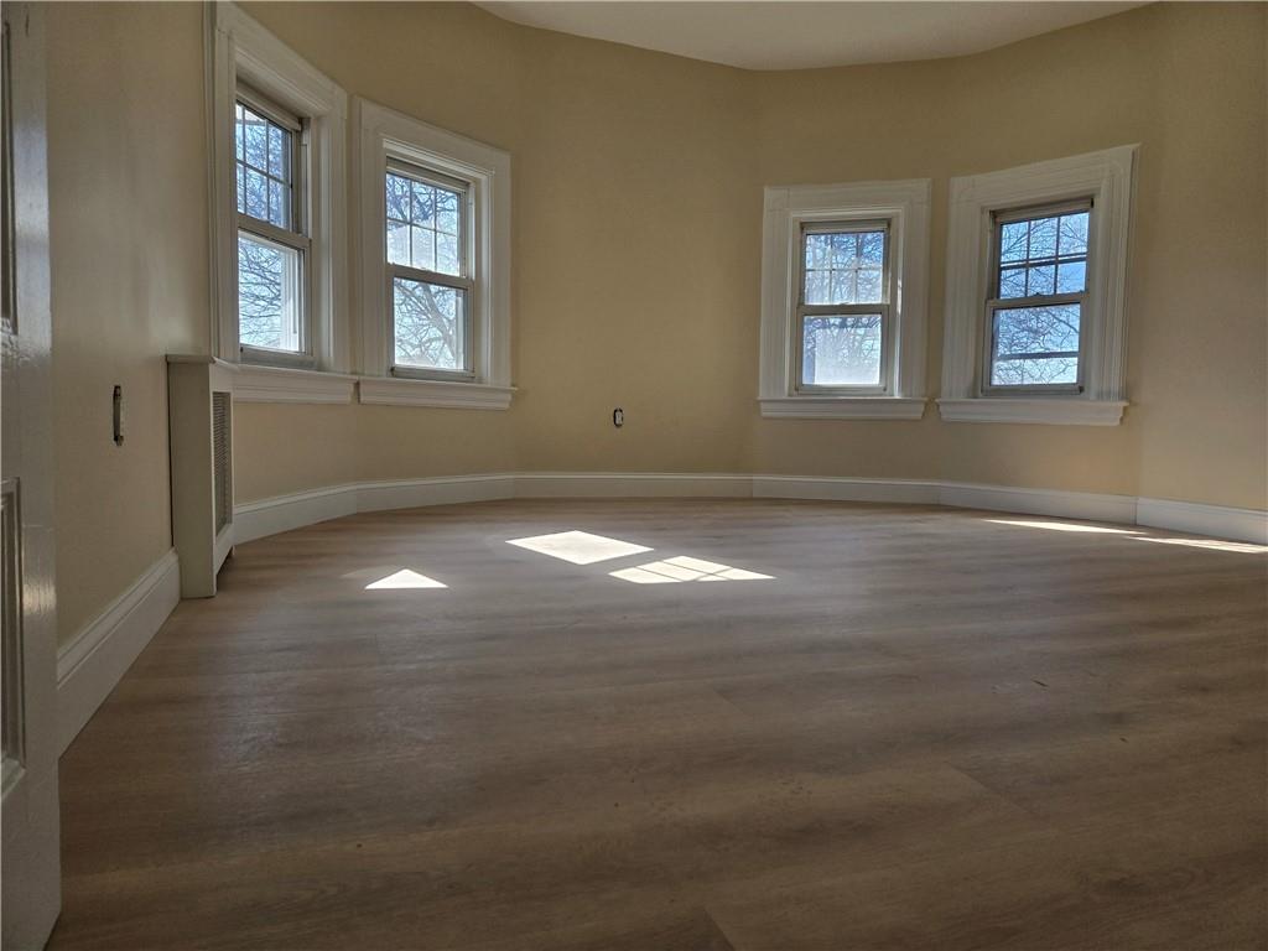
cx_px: 634
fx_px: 843
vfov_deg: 58.9
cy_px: 476
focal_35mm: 23
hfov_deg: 73.9
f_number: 1.8
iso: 80
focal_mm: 5.4
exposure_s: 1/794
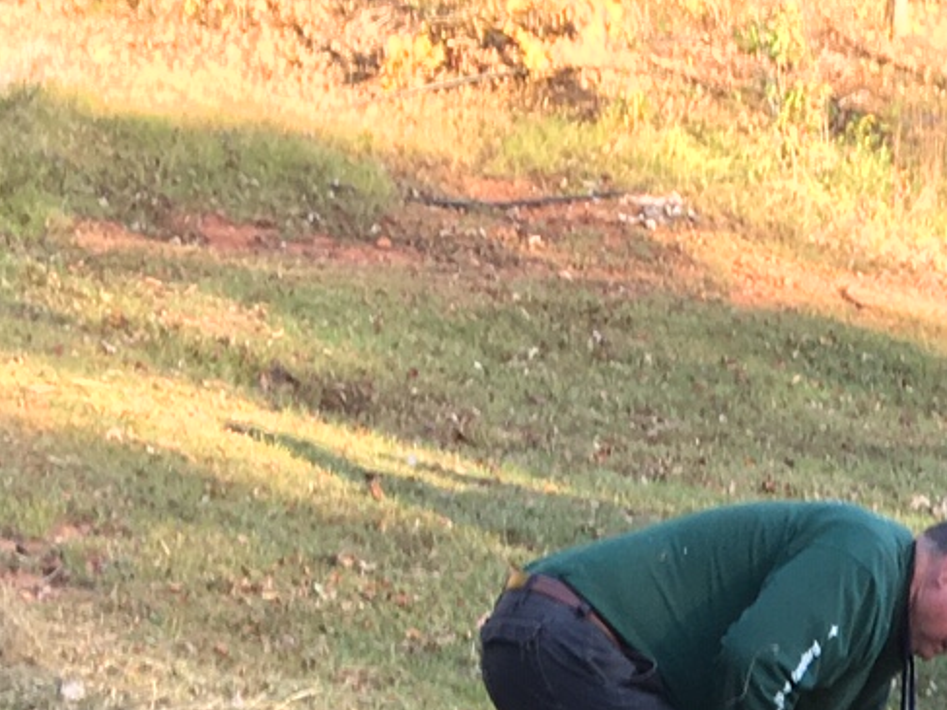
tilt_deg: -19.0
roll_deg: -0.4
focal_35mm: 120
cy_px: 1424
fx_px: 3282
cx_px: 1229
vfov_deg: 11.2
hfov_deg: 15.6
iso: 32
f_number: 2.2
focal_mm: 4.15
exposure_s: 1/60
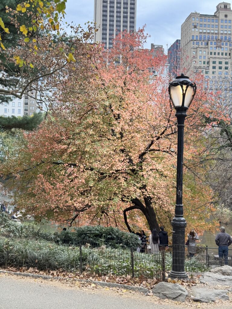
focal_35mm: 48
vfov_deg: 39.7
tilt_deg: +3.0
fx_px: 429
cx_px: 116
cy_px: 154
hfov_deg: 30.3
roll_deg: -1.9
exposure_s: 1/205
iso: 50
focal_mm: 6.76
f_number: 1.78
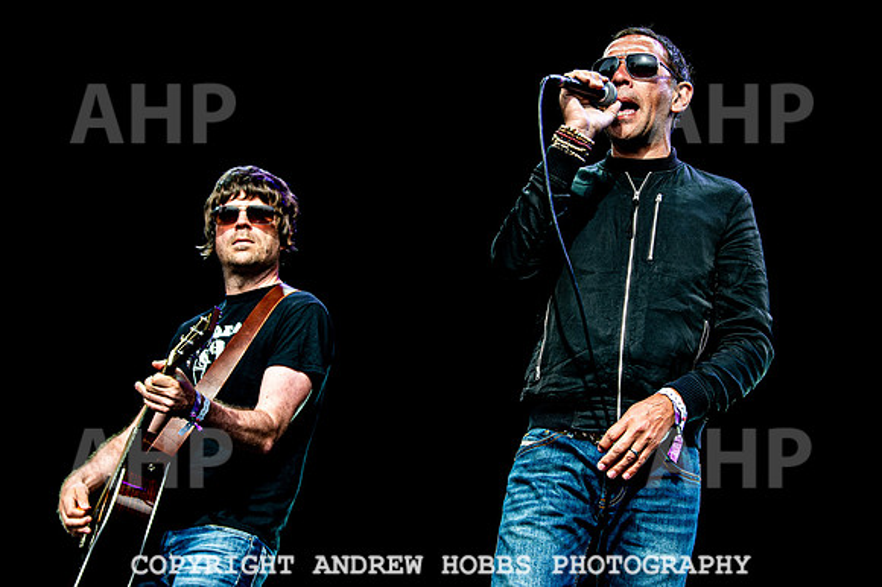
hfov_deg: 17.5
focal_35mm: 117
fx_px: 2857
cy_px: 226
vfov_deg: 11.7
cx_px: 488
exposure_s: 1/800
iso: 400
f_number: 5
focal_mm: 95
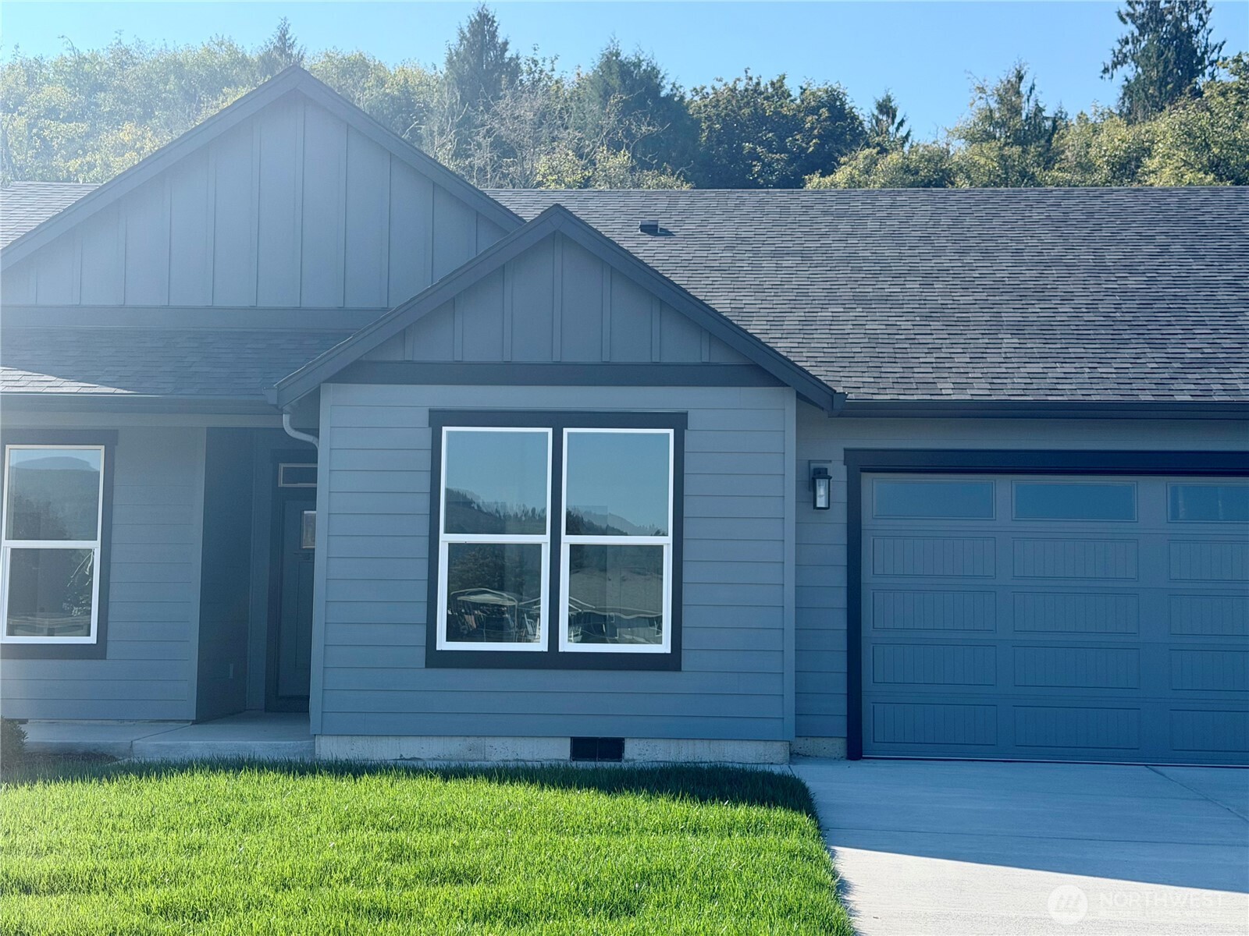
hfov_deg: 39.7
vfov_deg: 30.3
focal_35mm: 48
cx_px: 624
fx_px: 1732
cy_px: 468
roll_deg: -0.1
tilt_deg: +4.3
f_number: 1.78
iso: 64
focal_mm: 6.76
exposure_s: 1/2146
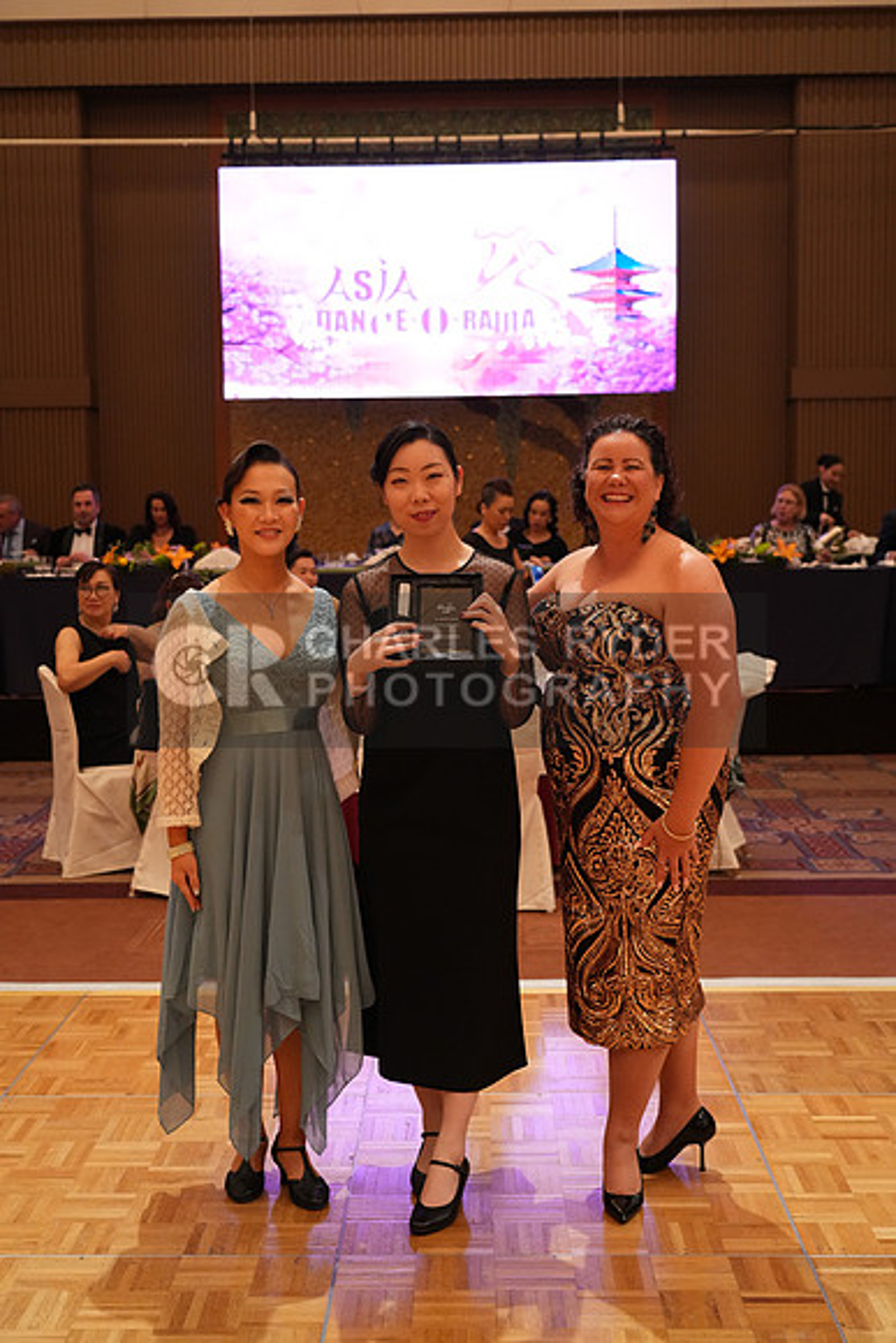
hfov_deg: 31.2
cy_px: 672
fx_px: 1604
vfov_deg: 45.4
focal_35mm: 43
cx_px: 448
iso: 3200
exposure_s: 1/200
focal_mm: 43
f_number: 4
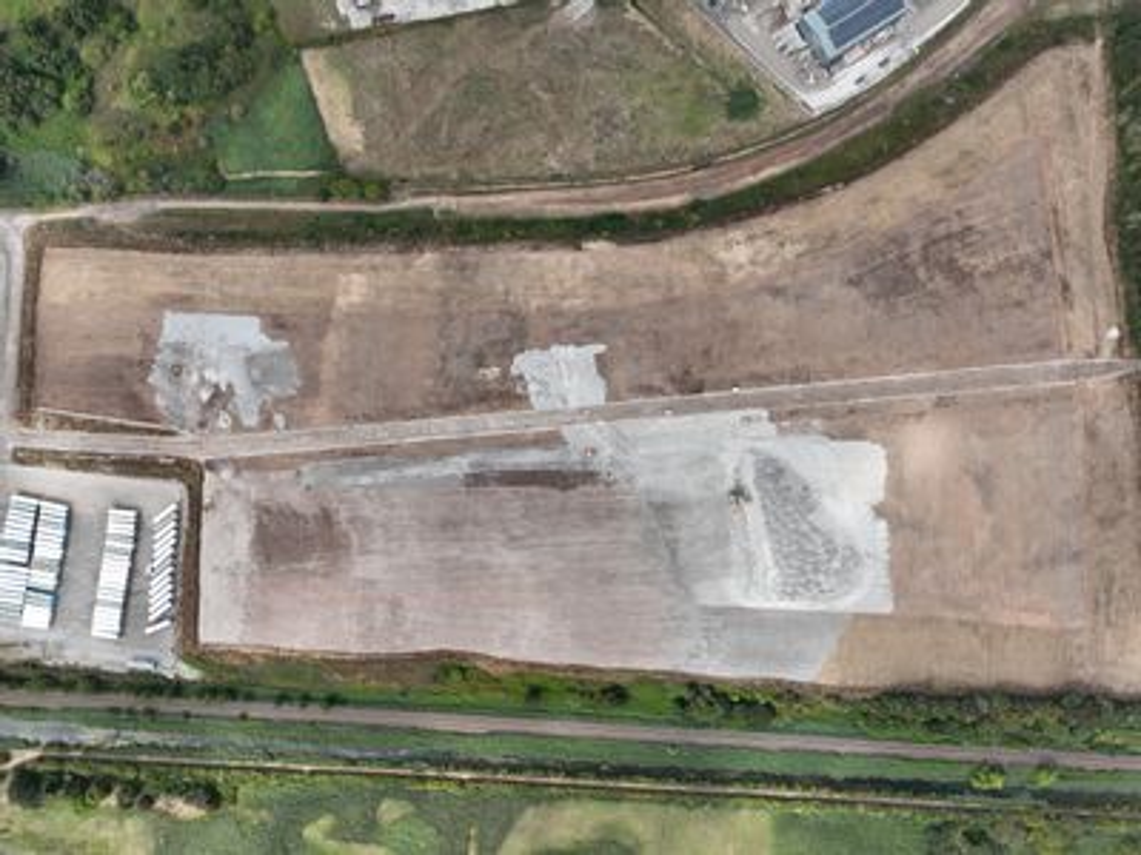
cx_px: 570
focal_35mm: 24
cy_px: 428
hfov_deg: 71.6
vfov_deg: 56.8
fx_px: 791
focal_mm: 12.29
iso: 120
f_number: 2.8
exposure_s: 1/1500
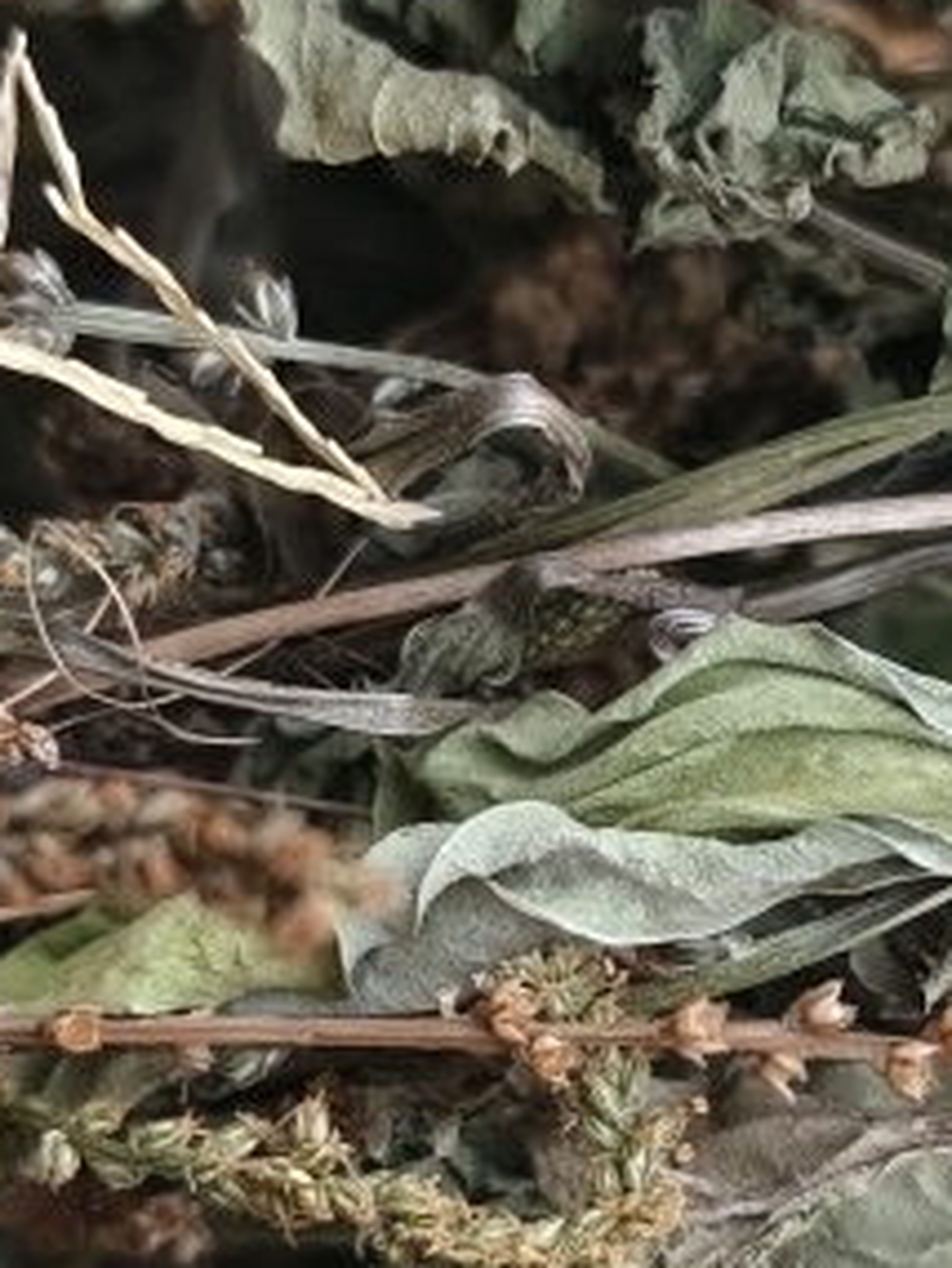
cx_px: 583
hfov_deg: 17.2
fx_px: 3151
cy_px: 776
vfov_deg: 22.7
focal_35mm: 86
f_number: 1.75
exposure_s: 1/261
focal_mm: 5.5
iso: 71
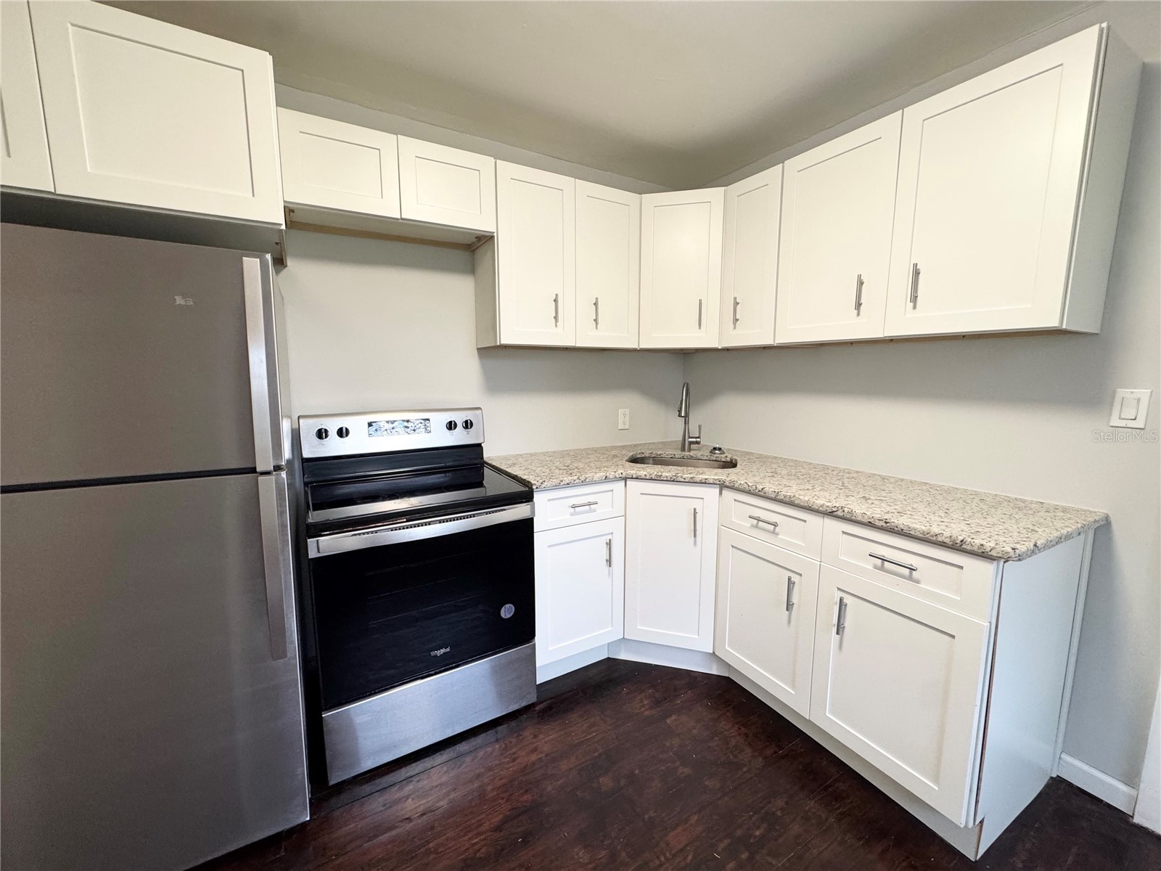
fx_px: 470
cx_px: 580
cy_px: 436
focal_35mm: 14
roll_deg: -0.7
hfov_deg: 102.1
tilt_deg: -8.2
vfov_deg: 85.7
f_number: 2.2
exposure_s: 1/60
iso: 200
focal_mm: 2.22
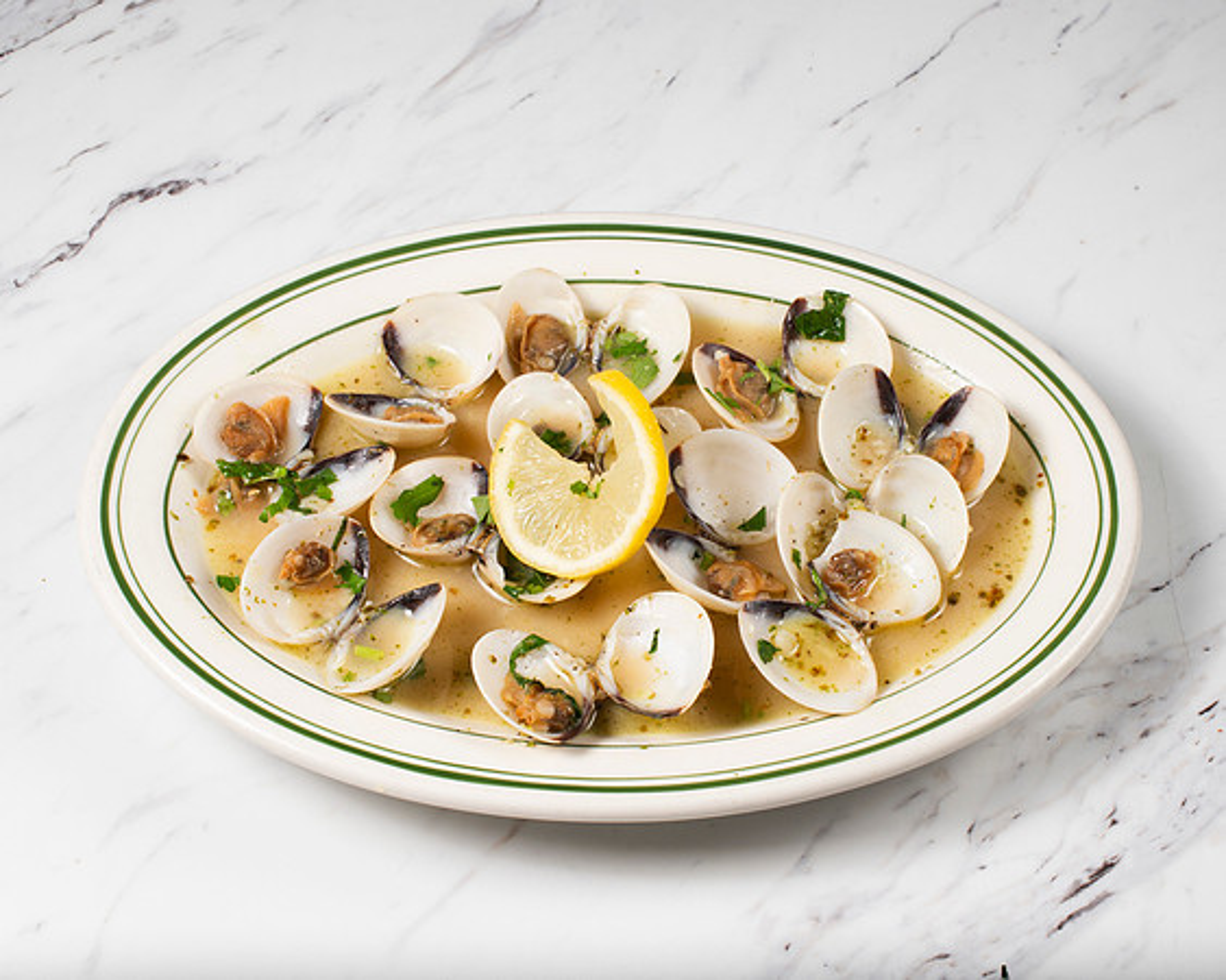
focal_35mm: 57
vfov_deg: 26.4
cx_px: 634
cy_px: 490
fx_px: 2085
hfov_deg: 32.8
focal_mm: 50
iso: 200
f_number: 13
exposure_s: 1/250
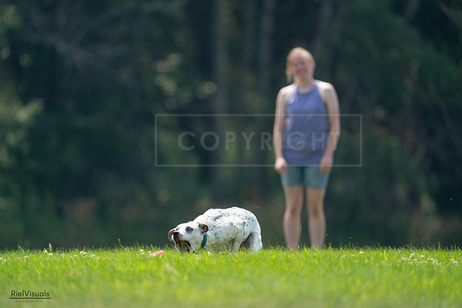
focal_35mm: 600
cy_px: 154
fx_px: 7701
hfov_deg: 3.4
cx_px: 231
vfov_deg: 2.3
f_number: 6.3
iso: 2000
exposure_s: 1/4000
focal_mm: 600
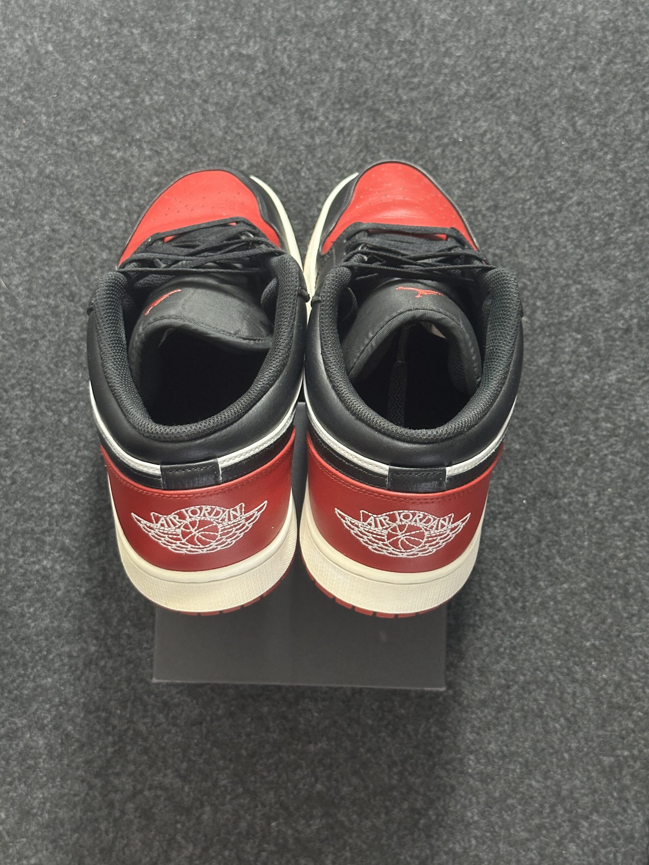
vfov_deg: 39.7
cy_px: 432
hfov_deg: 30.3
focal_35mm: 48
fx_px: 1200
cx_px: 324
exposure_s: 1/25
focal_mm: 6.86
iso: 500
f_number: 1.78
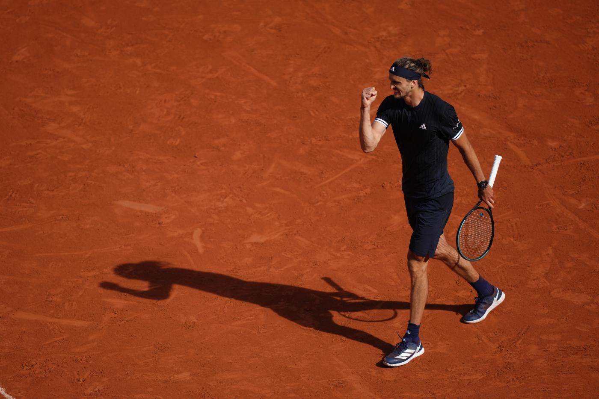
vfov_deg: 3.4
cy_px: 200
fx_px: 6654
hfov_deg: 5.2
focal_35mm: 400
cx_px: 300
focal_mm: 400
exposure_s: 1/8000
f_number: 2.8
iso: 400
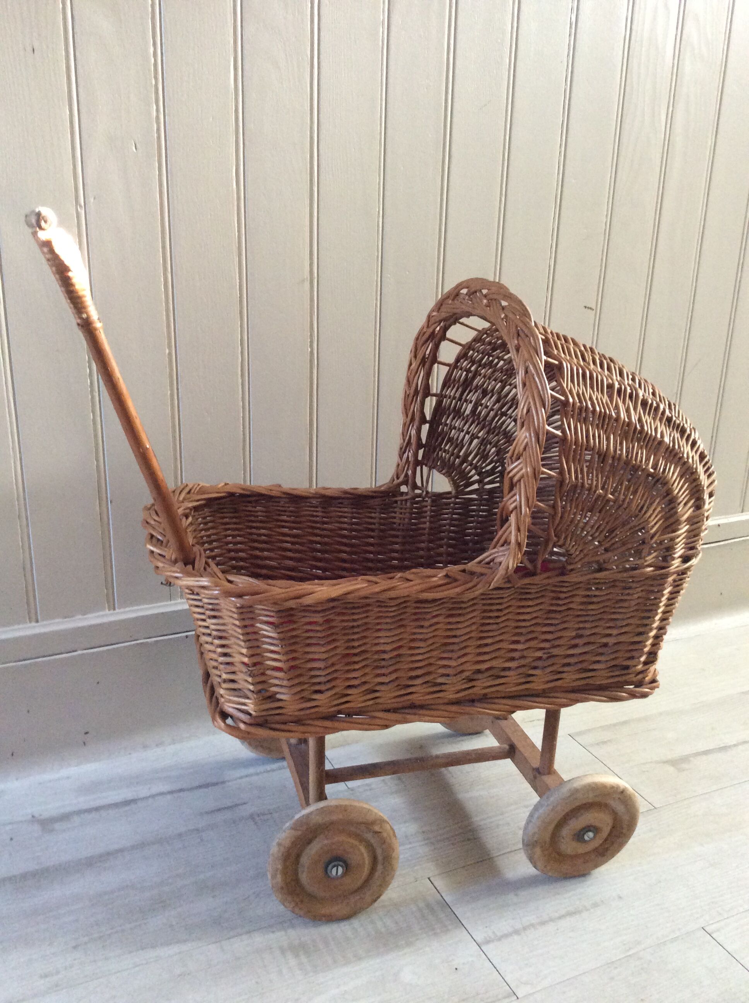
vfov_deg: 56.9
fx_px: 926
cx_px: 374
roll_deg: -1.5
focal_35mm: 32
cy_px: 502
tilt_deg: -17.9
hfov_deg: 44.1
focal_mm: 3.3
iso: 200
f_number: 2.4
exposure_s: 1/25
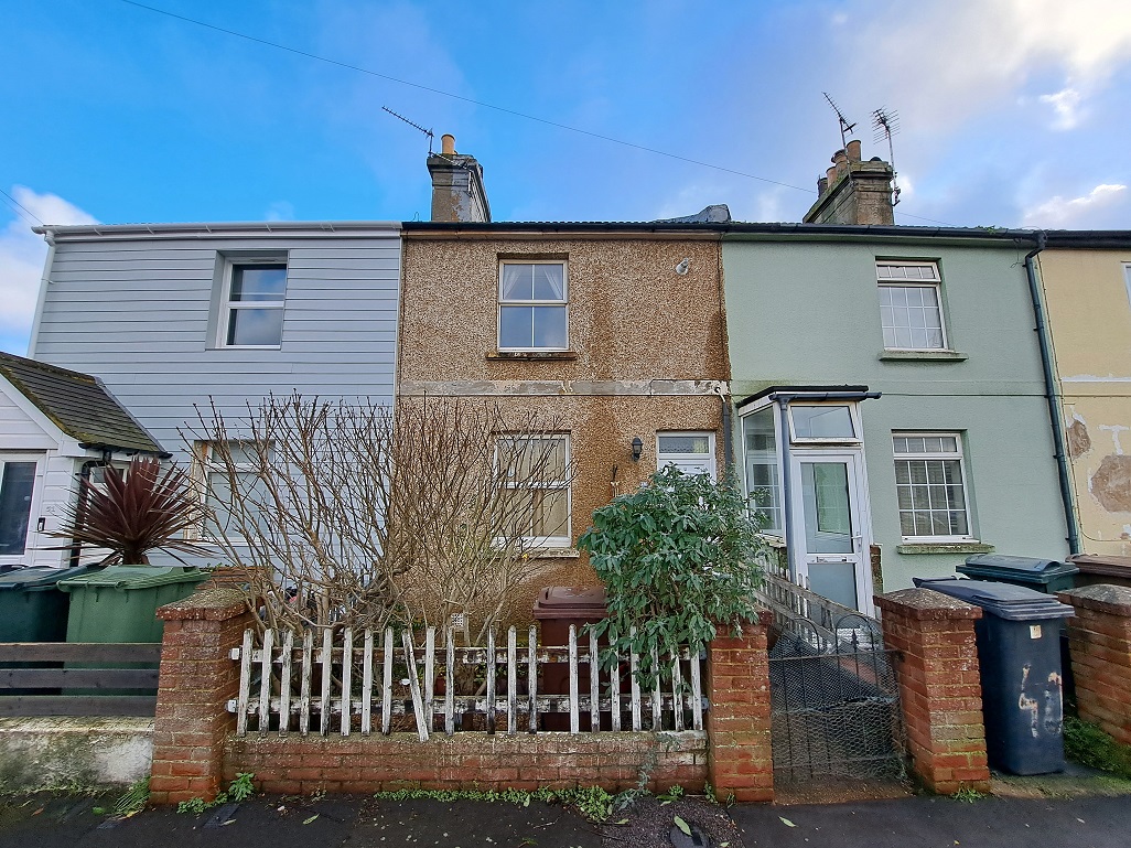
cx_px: 566
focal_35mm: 13
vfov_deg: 89.9
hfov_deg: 106.2
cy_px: 424
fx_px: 425
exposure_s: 1/492
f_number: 2.2
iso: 50
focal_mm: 1.74
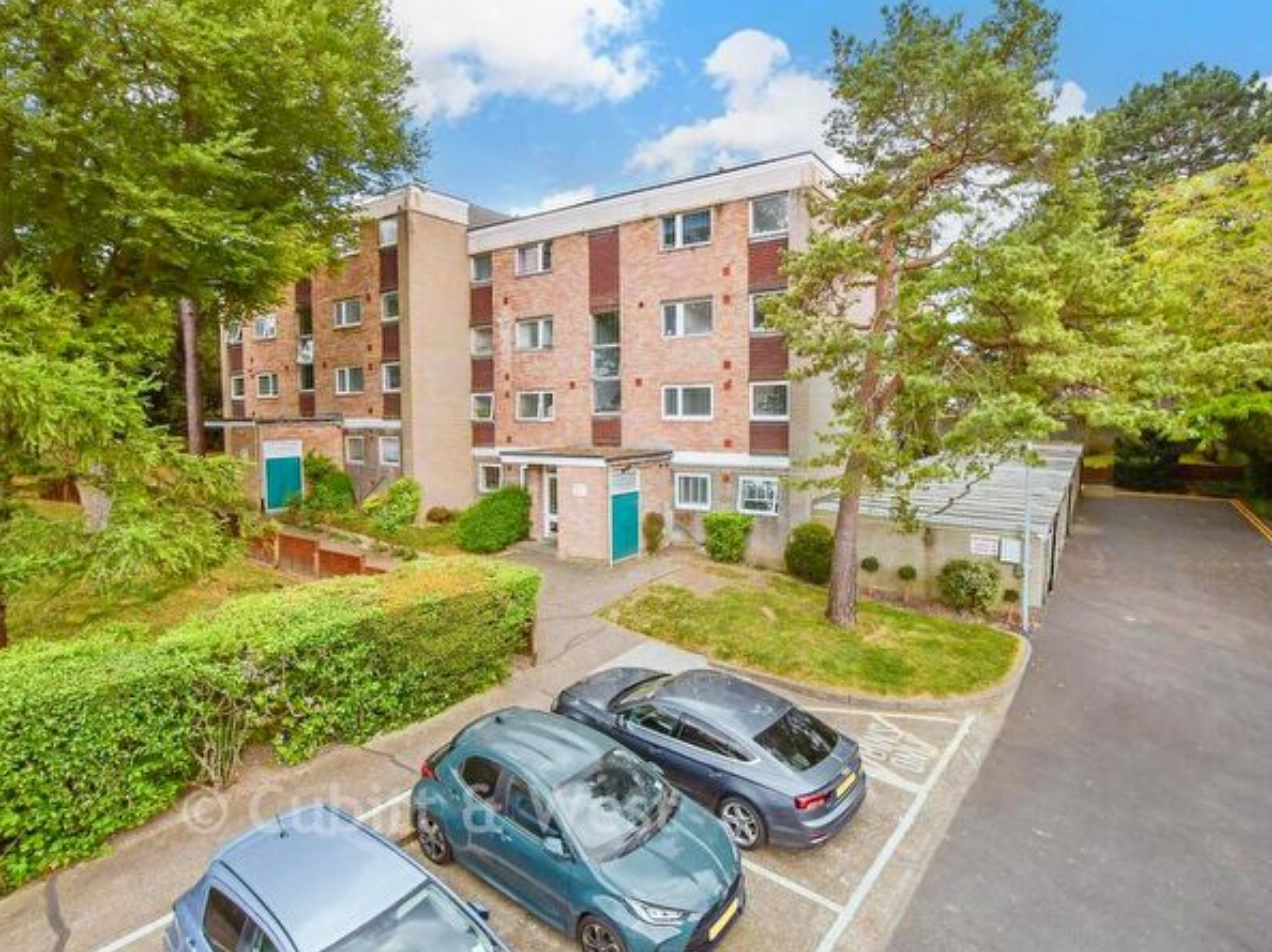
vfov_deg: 74.7
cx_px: 668
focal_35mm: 17
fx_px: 624
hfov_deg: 91.0
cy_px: 467
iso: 400
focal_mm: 10
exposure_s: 1/250
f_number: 8
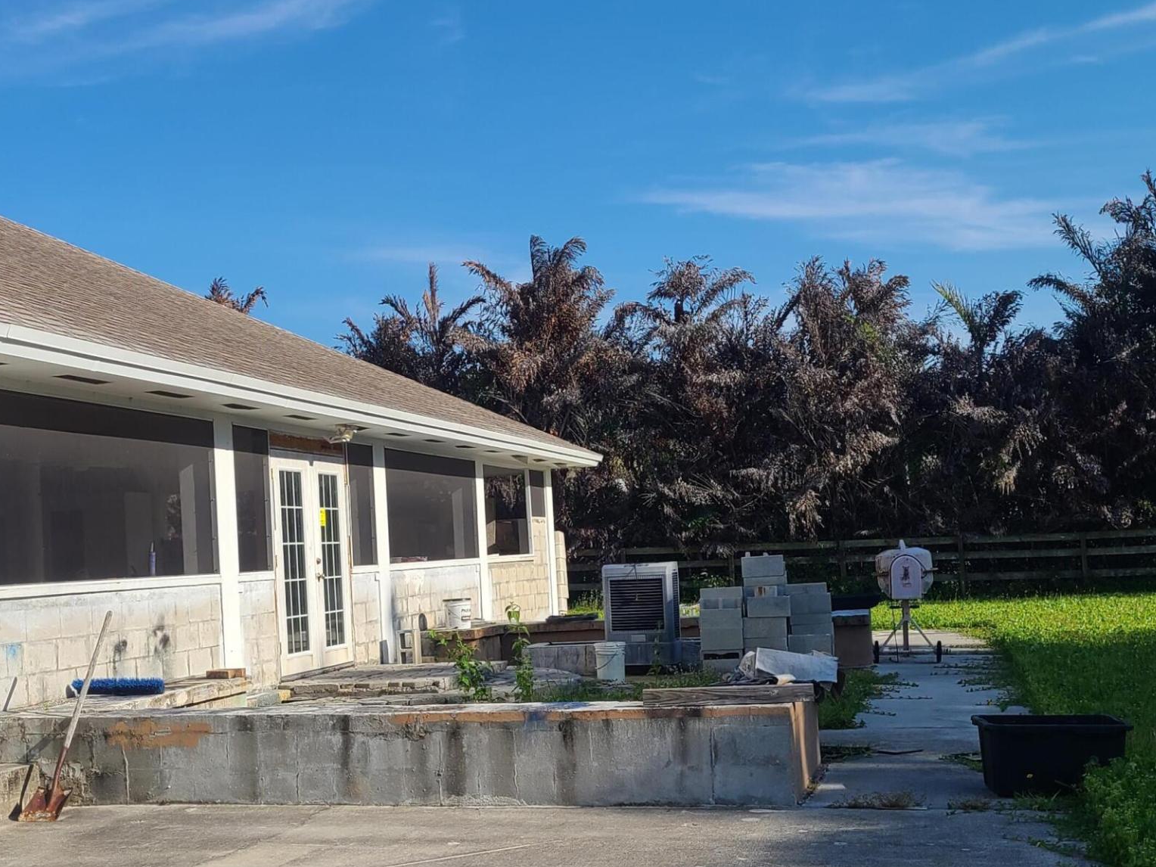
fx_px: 1636
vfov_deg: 29.6
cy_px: 502
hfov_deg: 38.8
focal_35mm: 49
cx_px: 480
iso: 40
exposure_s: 1/2905
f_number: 1.8
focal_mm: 5.4
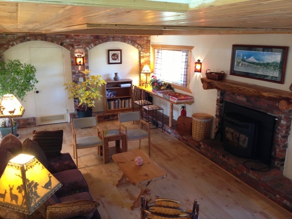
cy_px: 110
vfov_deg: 42.9
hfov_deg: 55.4
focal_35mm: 33
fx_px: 278
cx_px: 146
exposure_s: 1/20
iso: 160
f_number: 2.4
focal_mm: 4.13
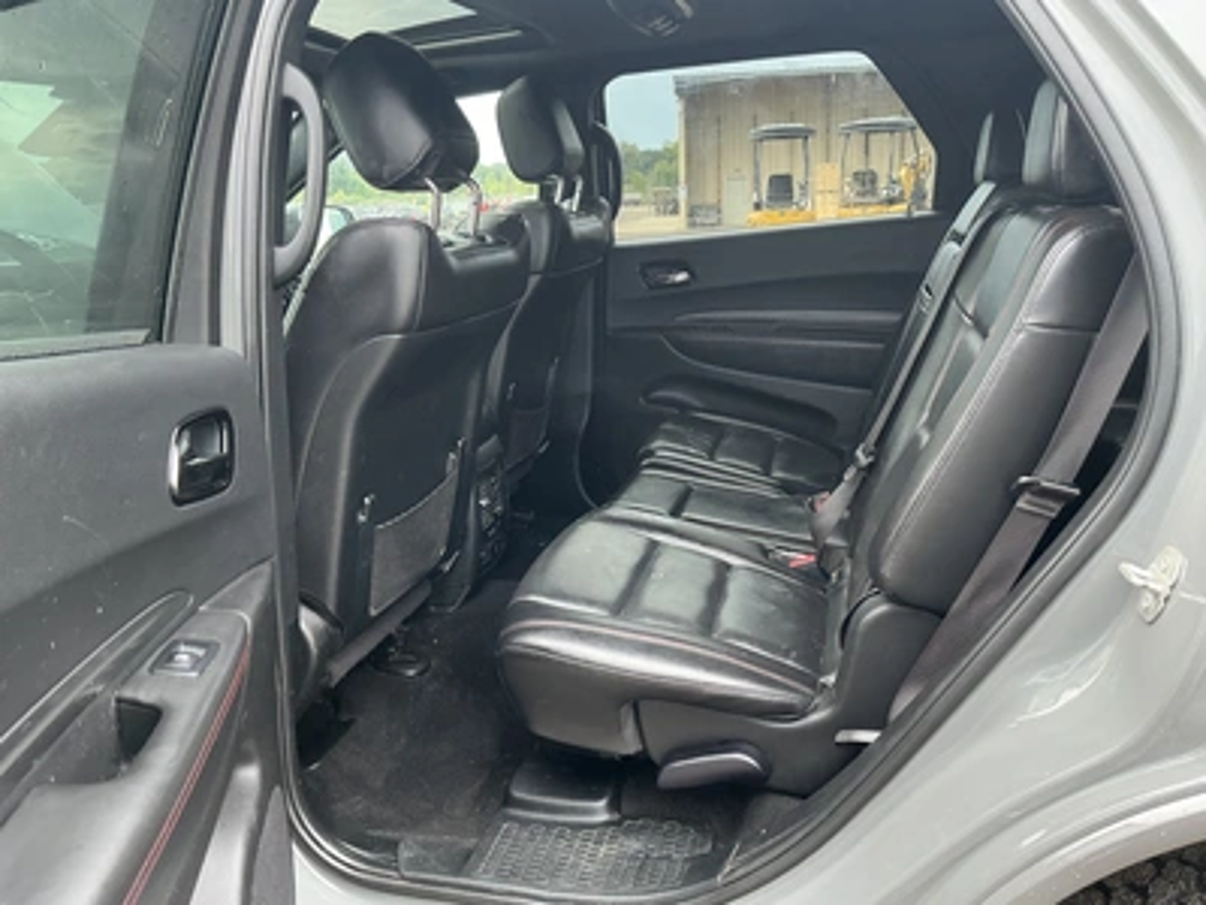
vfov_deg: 49.7
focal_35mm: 28
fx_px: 976
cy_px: 452
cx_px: 603
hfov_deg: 63.4
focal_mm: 3
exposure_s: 1/114
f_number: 1.8
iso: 64
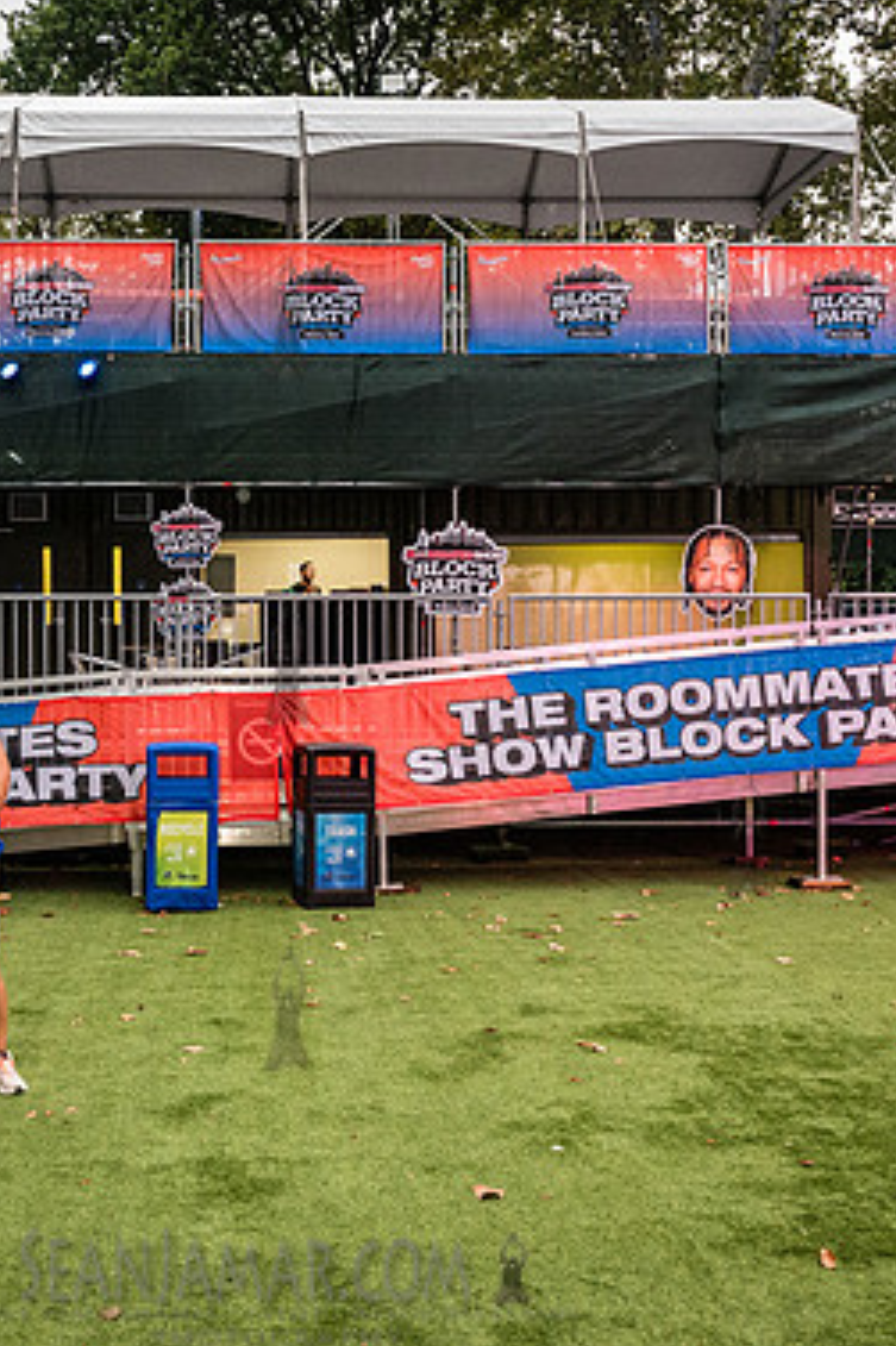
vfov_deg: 46.4
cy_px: 662
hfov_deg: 31.6
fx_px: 1569
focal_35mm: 42
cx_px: 286
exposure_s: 1/200
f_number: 5.6
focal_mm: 27
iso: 5000
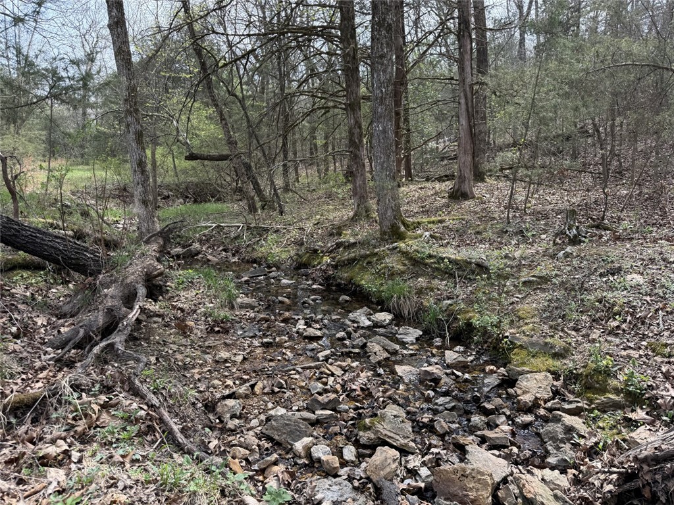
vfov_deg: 56.8
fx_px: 467
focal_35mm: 24
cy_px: 252
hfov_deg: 71.6
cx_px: 337
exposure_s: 1/1192
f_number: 1.78
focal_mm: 6.76
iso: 100
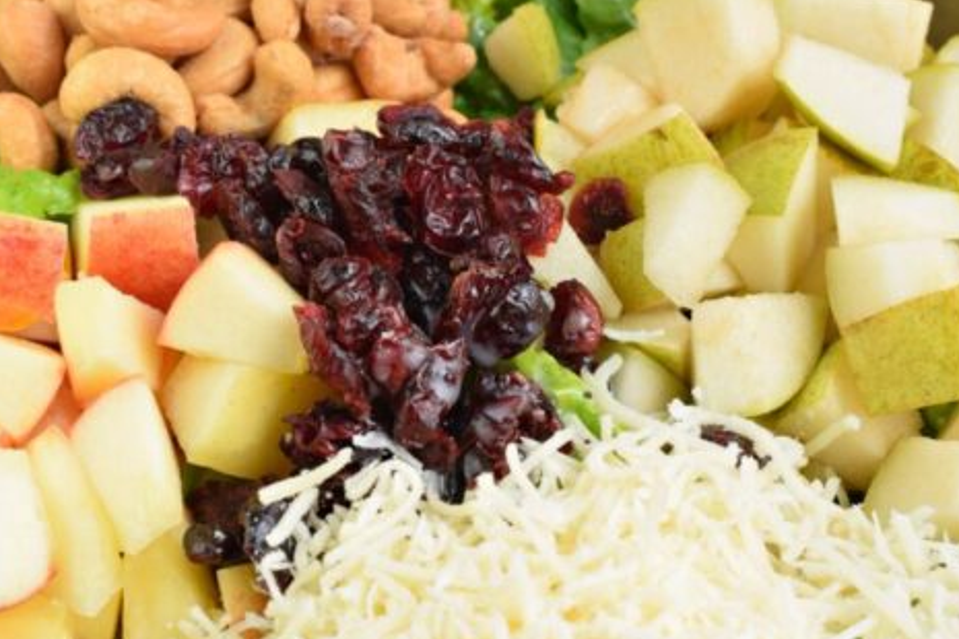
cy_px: 423
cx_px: 344
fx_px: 3303
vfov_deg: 11.0
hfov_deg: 16.5
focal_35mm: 124
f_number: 7.1
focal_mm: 50
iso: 200
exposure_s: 1/100
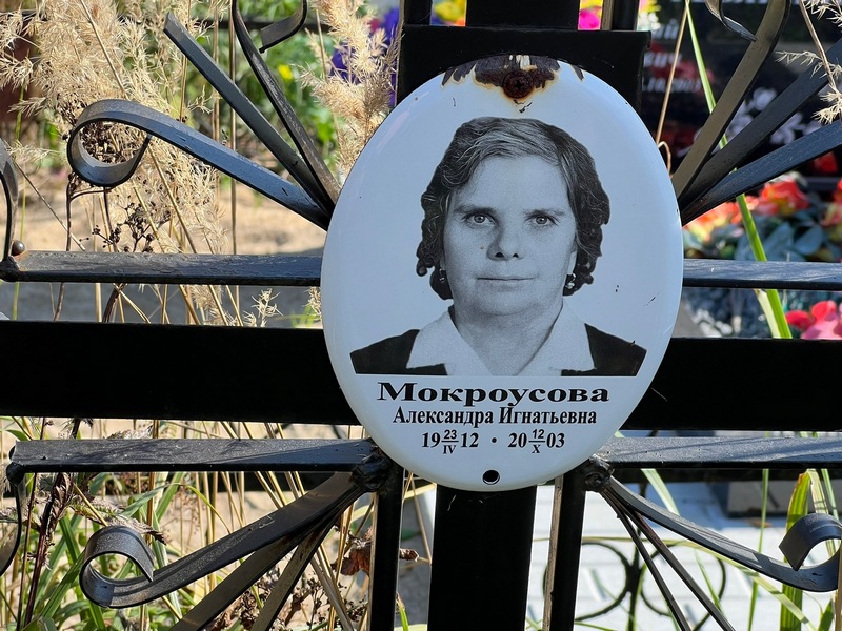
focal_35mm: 77
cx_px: 421
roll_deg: -2.5
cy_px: 316
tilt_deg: -21.9
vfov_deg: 19.1
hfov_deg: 25.3
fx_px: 1873
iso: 32
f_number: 2.8
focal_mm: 9
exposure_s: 1/232
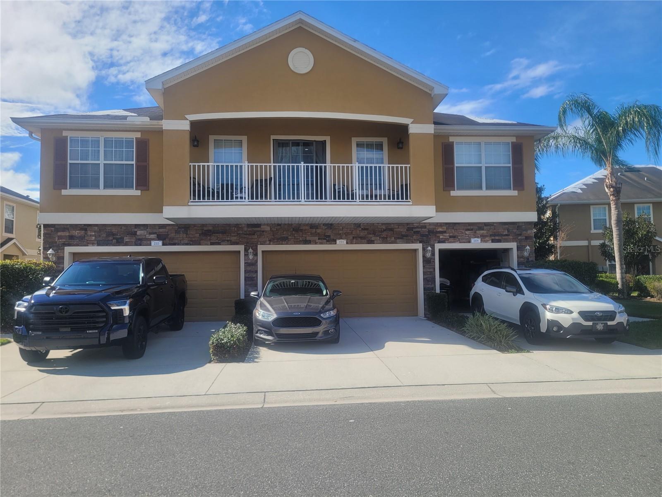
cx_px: 331
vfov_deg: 53.1
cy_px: 248
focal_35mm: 26
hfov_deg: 67.3
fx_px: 497
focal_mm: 5.4
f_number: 1.8
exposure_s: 1/2404
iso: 40
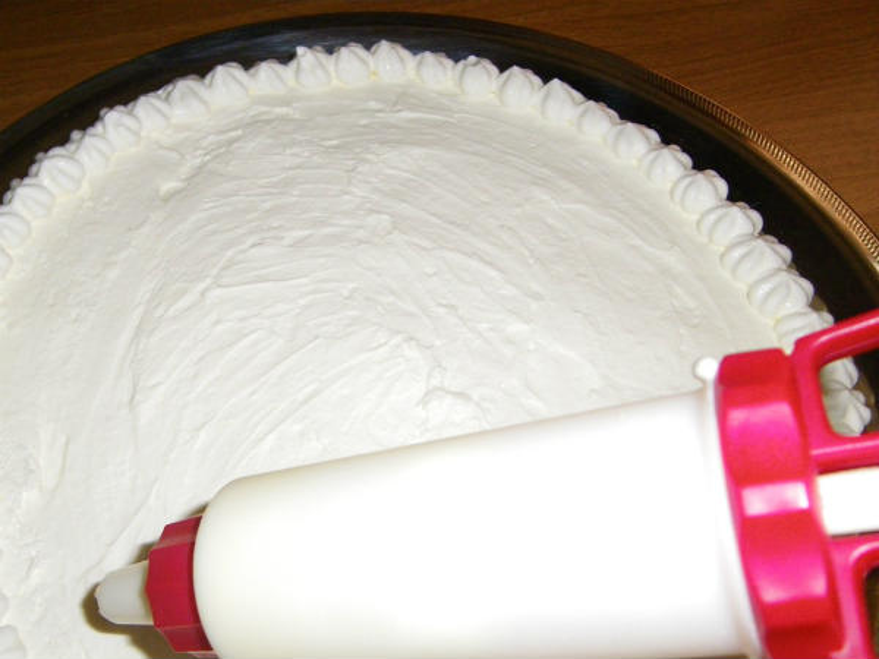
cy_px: 330
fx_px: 711
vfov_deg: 49.7
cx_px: 440
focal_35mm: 28
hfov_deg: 63.4
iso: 320
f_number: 2.6
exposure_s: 1/60
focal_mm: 4.9
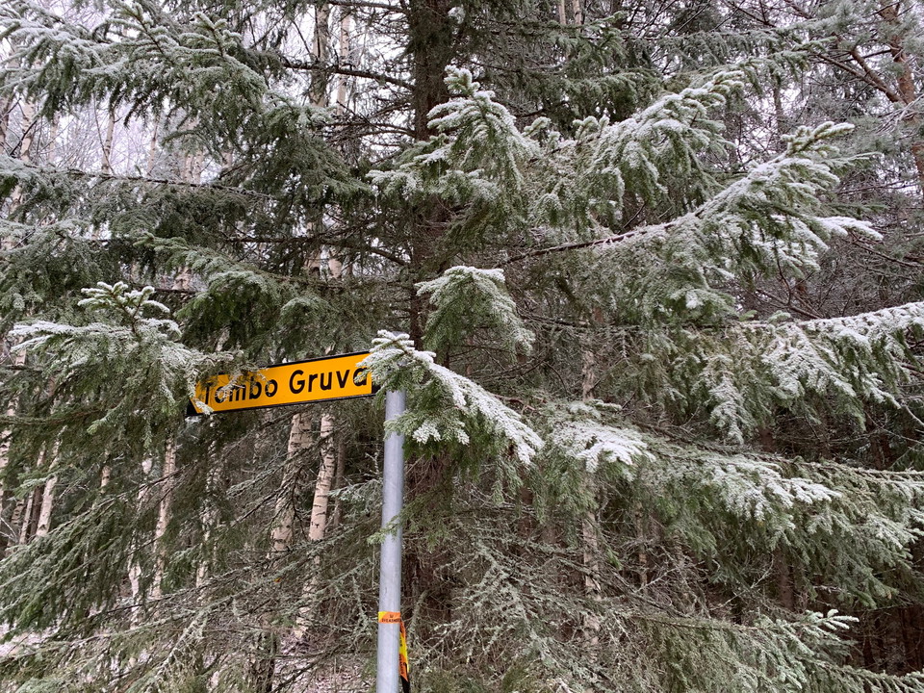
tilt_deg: +14.8
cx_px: 462
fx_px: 694
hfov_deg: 67.3
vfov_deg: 53.1
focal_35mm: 26
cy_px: 346
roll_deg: +0.4
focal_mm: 4.25
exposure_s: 1/60
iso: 160
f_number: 1.8
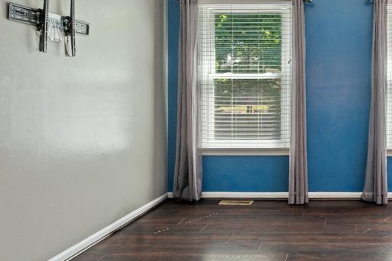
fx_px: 338
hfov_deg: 55.9
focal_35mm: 31
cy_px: 94
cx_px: 314
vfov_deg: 42.0
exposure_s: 1/5
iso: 500
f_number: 9
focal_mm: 16
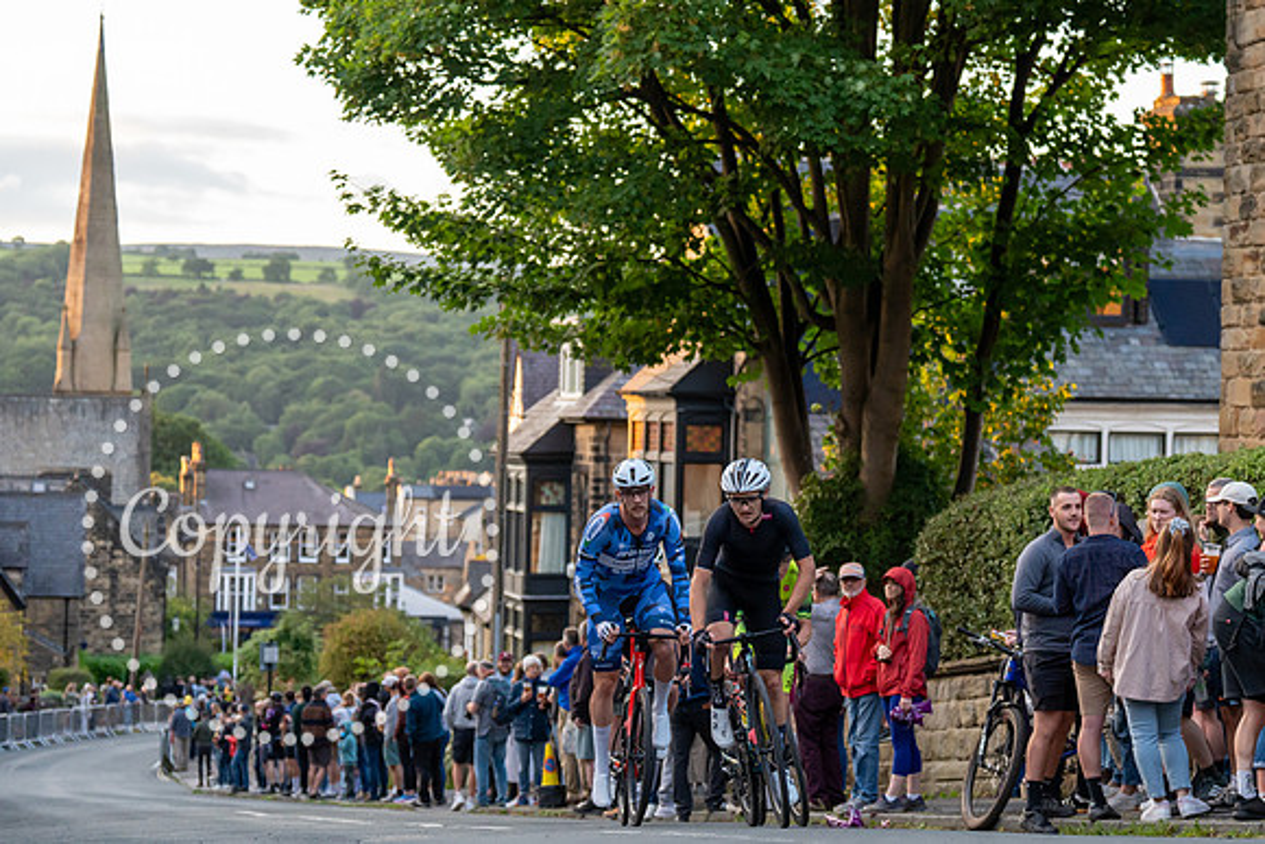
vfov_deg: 15.3
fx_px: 3135
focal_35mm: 89
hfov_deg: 22.8
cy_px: 374
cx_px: 806
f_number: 2.8
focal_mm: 70
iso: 2000
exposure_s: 1/1000
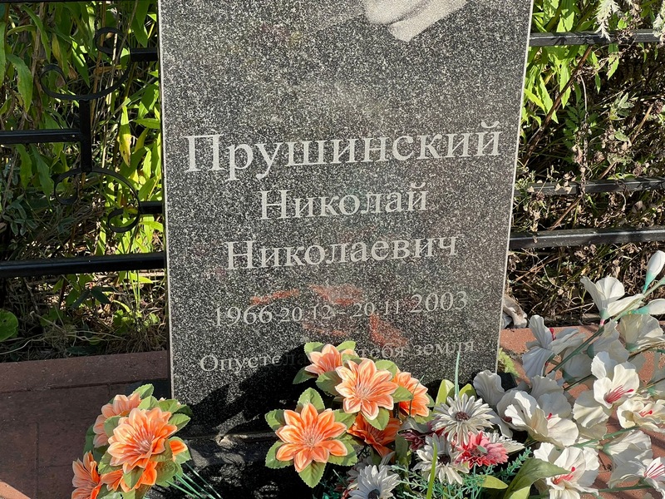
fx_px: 1479
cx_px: 332
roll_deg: -0.4
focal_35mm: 77
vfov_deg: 19.1
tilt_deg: -31.6
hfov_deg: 25.3
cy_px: 250
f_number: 2.8
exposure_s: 1/234
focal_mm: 9
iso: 32
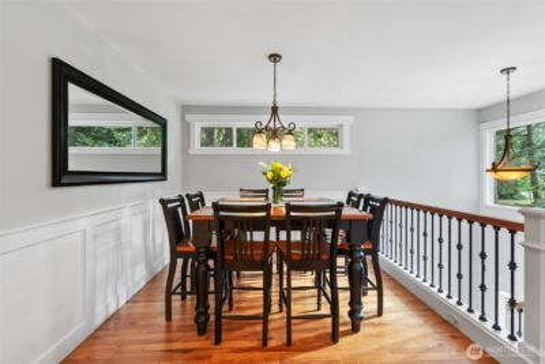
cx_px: 272
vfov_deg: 77.4
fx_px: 227
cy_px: 182
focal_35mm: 15
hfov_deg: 100.4
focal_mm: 10
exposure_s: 4
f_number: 9
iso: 100
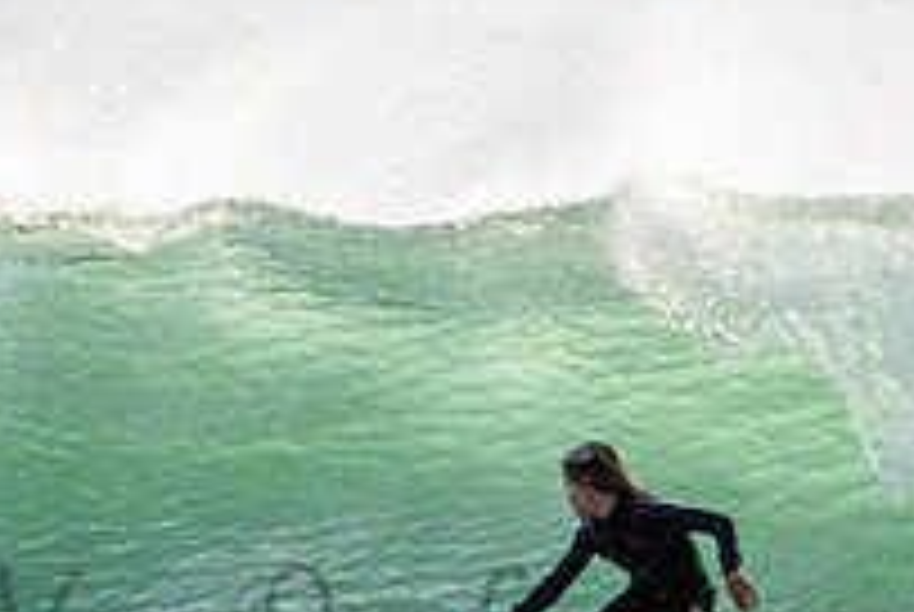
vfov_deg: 0.6
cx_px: 459
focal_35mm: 2142
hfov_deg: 1.0
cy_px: 596
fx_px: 54461
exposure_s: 1/2500
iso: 640
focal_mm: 500
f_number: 5.6
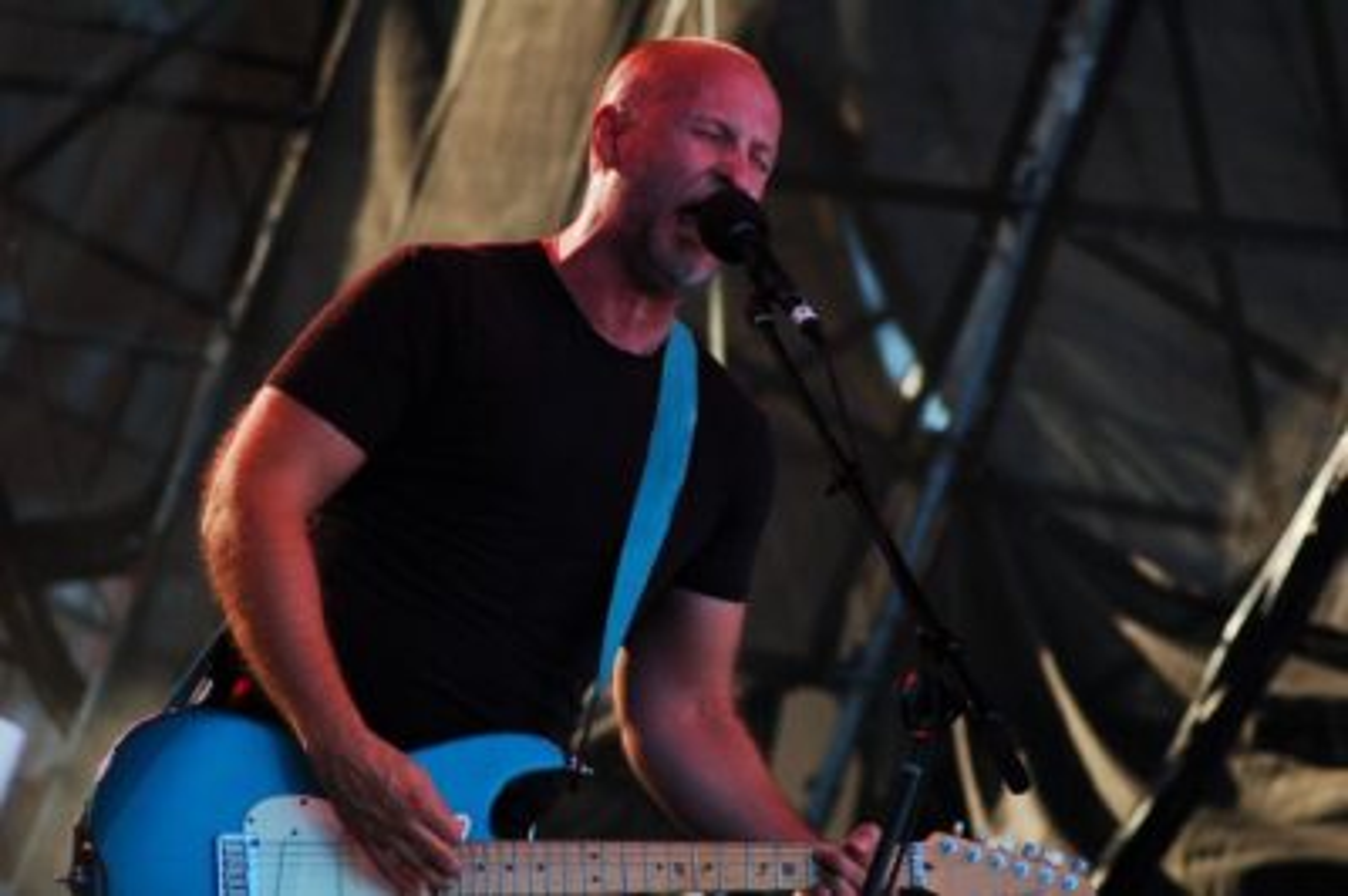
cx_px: 674
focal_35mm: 183
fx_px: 6847
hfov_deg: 11.2
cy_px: 448
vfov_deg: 7.5
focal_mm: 122
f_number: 4.2
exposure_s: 1/1000
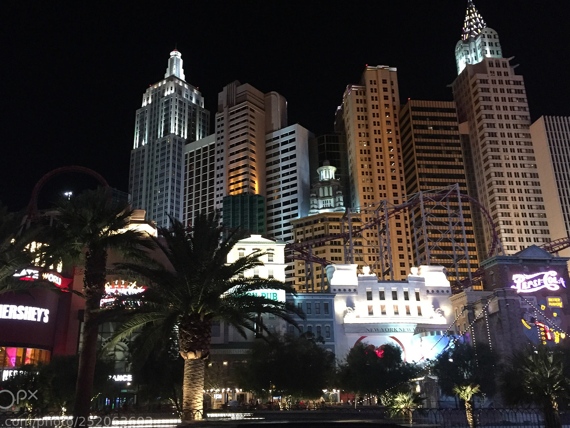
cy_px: 204
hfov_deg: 53.9
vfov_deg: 41.8
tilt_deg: +19.4
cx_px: 268
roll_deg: +0.7
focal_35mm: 34
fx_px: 560
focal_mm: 4.15
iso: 250
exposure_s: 1/17
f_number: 2.2
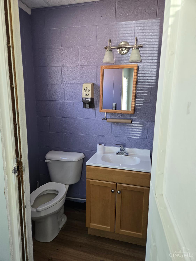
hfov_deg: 58.9
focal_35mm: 23
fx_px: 174
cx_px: 98
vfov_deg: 73.9
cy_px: 130
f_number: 1.8
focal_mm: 5.4
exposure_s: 1/120
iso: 250
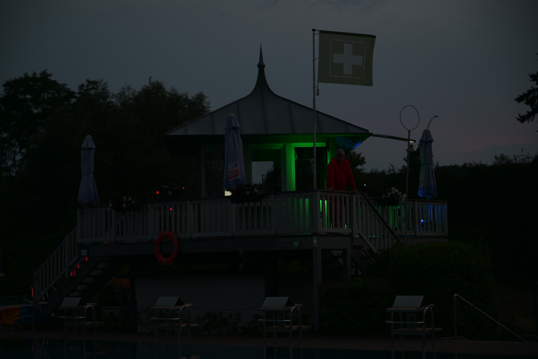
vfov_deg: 17.5
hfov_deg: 26.0
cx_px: 269
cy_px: 180
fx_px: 1166
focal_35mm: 78
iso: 320
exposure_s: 1/60
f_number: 2.8
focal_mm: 78
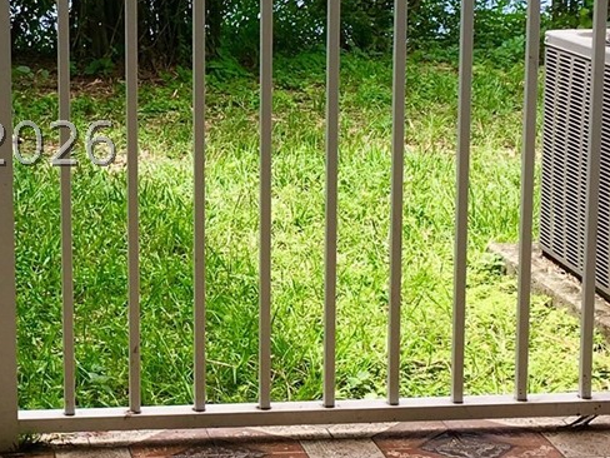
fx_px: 1674
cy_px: 144
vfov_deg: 15.5
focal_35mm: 95
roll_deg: +0.6
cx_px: 42
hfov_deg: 20.2
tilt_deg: -10.5
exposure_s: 1/287
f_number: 2.2
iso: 25
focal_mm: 4.15
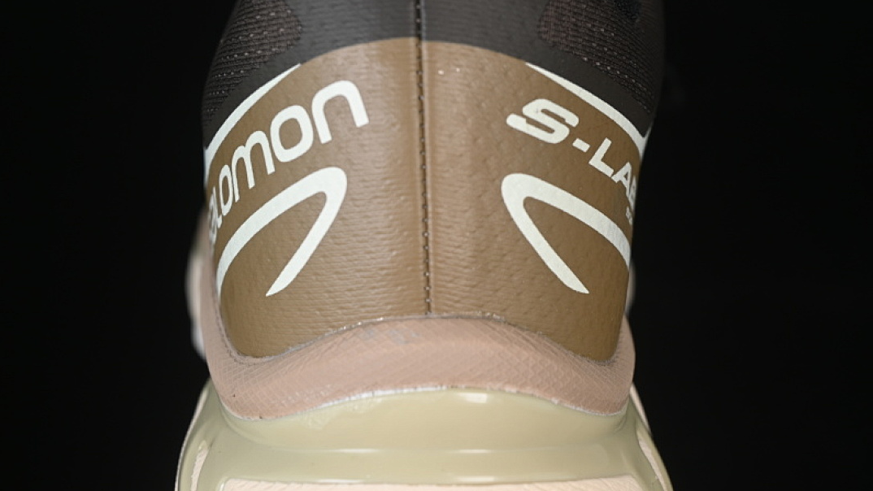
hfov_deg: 26.9
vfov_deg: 15.3
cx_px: 435
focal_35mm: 79
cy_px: 254
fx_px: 1829
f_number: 6.3
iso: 160
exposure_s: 1/60
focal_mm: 50
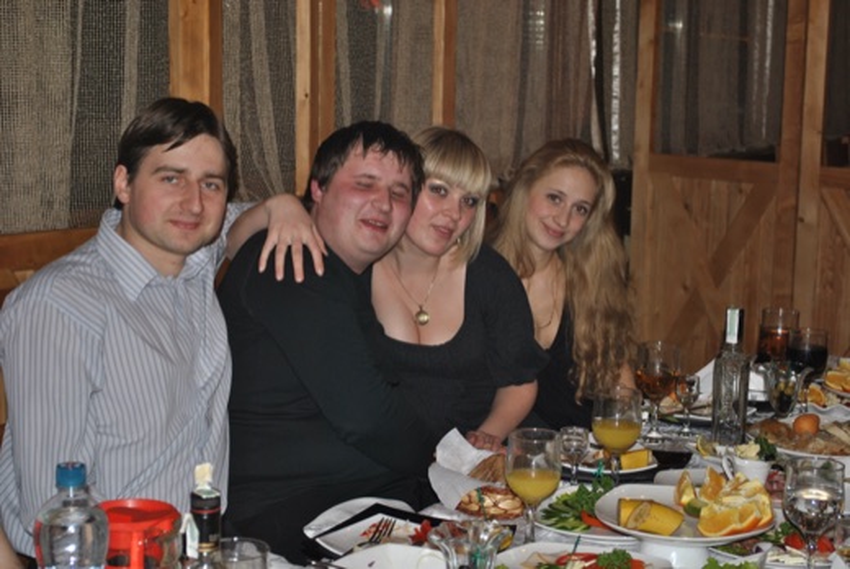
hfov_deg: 28.0
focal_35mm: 72
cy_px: 284
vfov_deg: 19.0
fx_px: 1702
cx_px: 425
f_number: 5.3
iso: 200
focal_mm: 48
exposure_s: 1/60
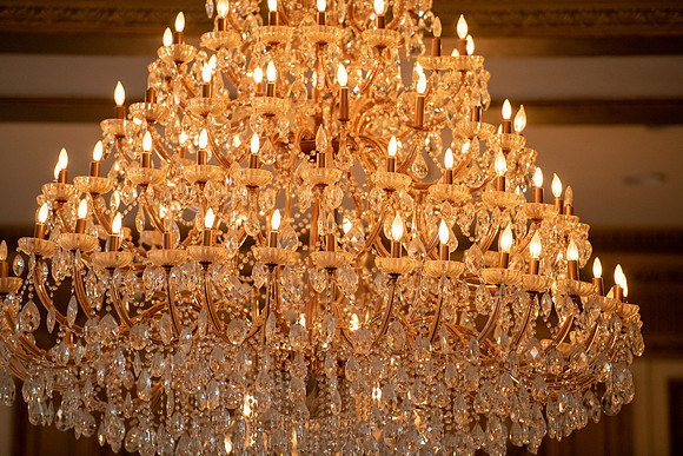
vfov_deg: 6.9
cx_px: 342
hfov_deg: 10.3
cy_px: 228
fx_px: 3795
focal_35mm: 200
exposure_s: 1/500
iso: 1600
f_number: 3.2
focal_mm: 200
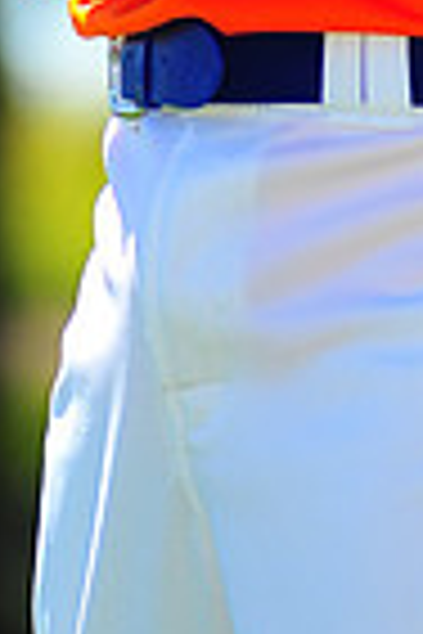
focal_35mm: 742
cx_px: 274
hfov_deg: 1.9
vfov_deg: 2.8
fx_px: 13077
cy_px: -594
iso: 200
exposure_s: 1/800
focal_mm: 180
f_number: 4
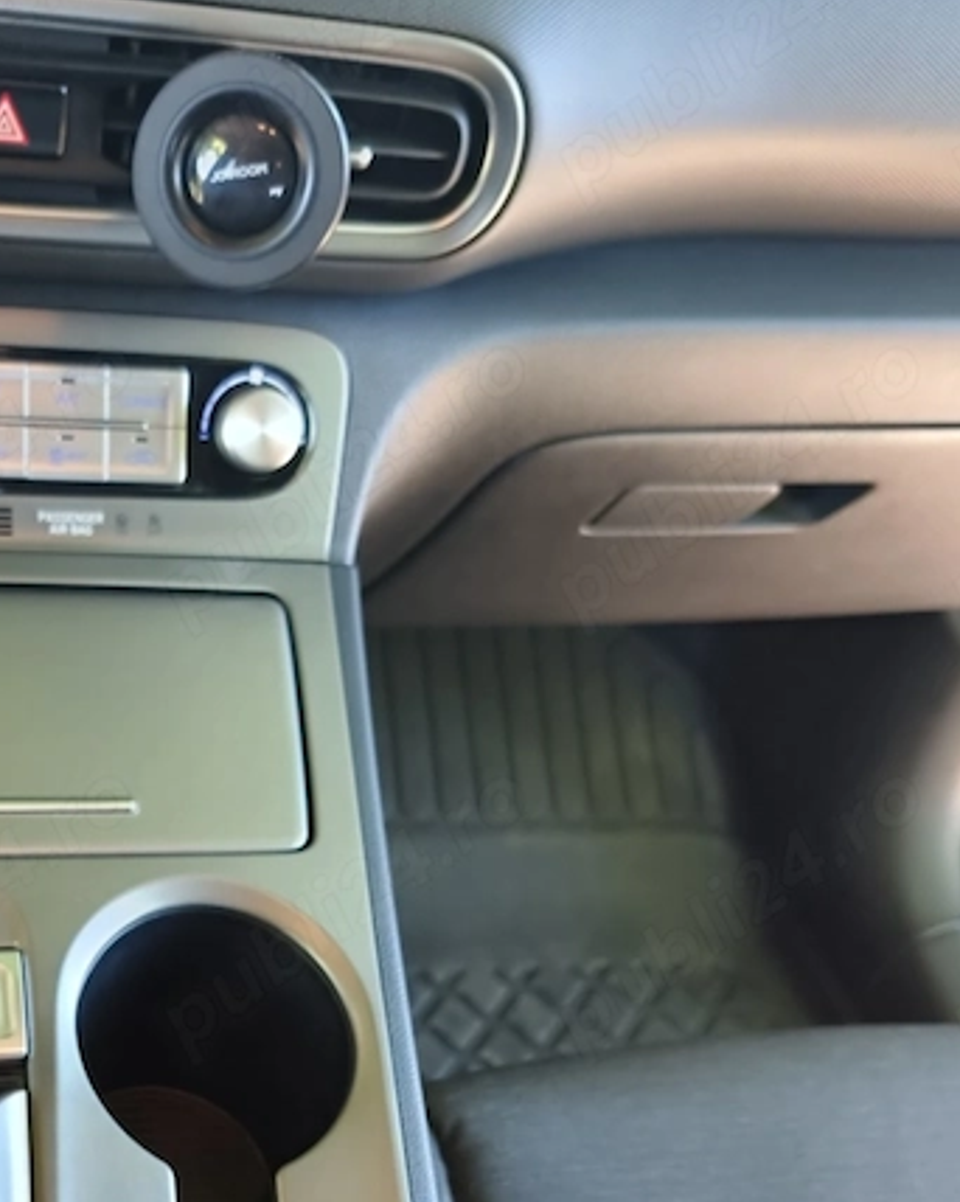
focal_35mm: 42
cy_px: 1003
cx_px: 146
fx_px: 1493
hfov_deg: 34.2
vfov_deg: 41.5
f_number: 1.5
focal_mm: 6.75
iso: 800
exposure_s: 1/100
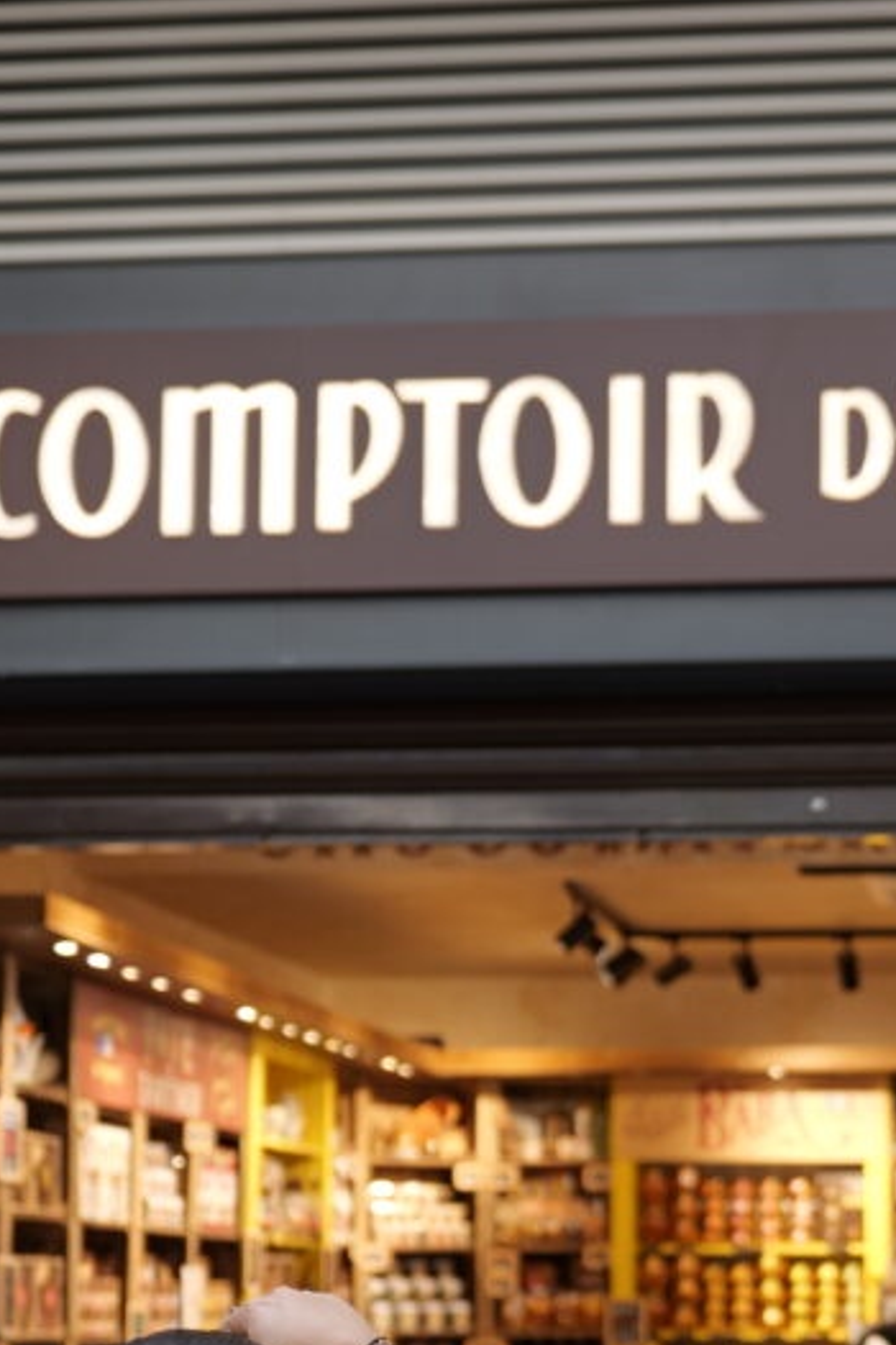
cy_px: 1135
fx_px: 2949
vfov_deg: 25.1
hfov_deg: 17.0
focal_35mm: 79
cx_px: 845
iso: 100
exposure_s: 1/80
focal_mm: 36
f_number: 2.8
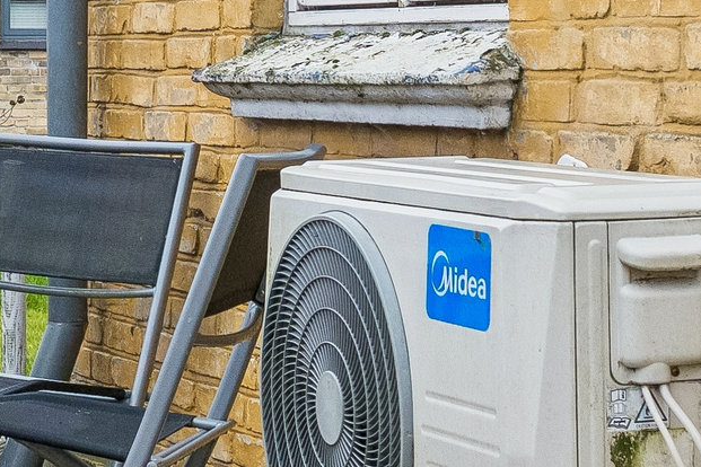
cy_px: 80
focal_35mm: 145
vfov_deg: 9.4
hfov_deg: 14.1
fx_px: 2823
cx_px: 154
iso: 400
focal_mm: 20
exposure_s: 1/30
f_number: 6.3
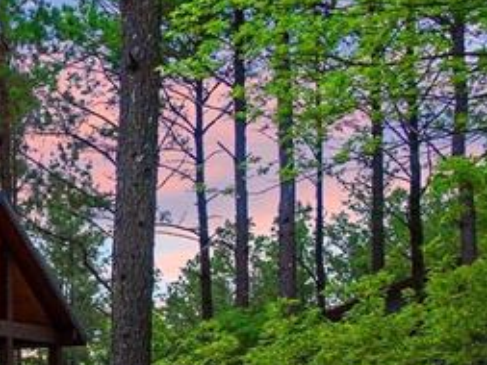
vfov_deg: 14.7
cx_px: -483
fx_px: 1365
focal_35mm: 97
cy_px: 450
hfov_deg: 15.9
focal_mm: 12.29
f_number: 2.8
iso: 330
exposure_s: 1/15
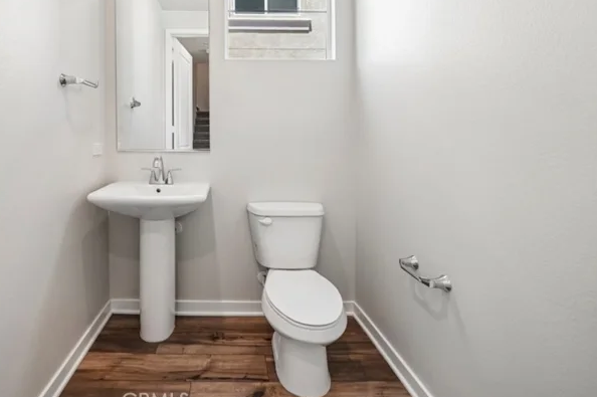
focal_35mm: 17
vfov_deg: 68.3
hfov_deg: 91.9
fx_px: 282
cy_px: 131
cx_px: 235
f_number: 7.1
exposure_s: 1/30
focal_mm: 12
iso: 320
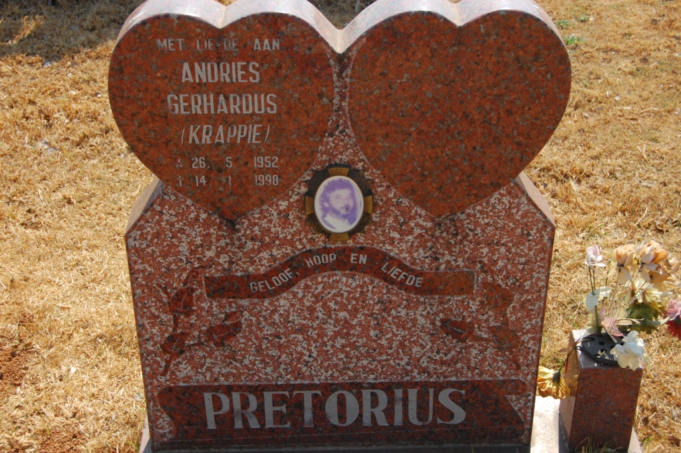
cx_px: 340
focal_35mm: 57
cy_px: 226
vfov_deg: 23.7
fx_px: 1077
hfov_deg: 35.1
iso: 400
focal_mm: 38
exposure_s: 1/500
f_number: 7.1
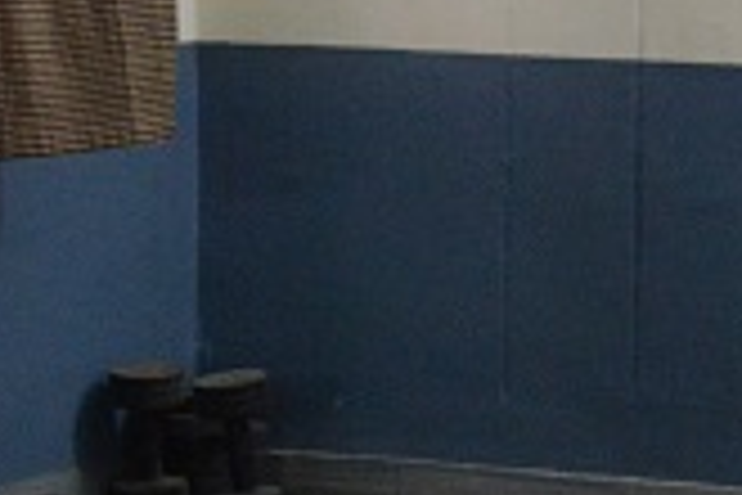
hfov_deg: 9.9
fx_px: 4266
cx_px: 562
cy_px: 176
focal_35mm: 207
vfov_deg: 6.6
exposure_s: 1/60
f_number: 4.8
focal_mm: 38
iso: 5000
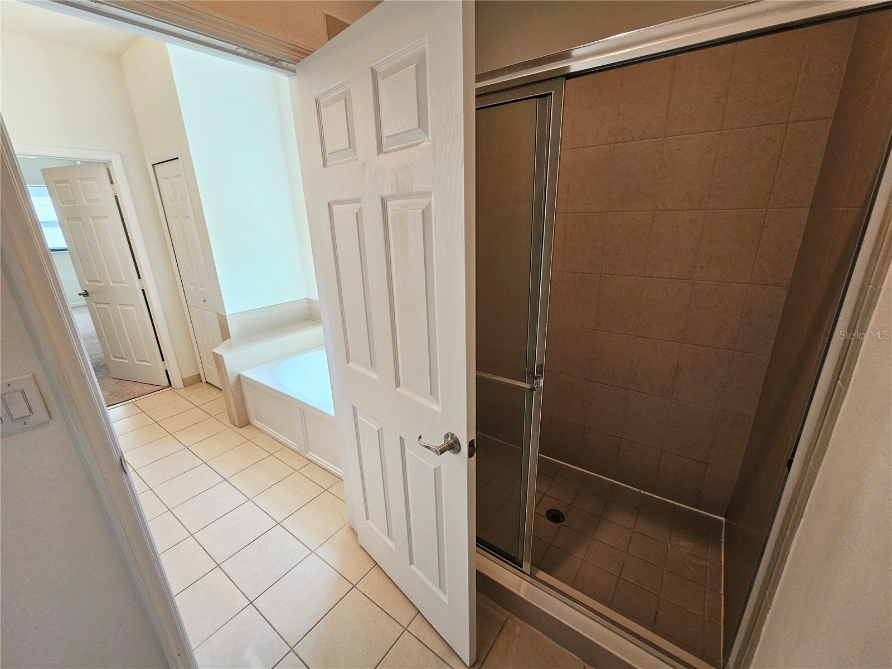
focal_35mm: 13
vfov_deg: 89.9
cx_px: 446
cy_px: 334
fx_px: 335
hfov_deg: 106.2
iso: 160
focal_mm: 2.2
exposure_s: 1/60
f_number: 2.2
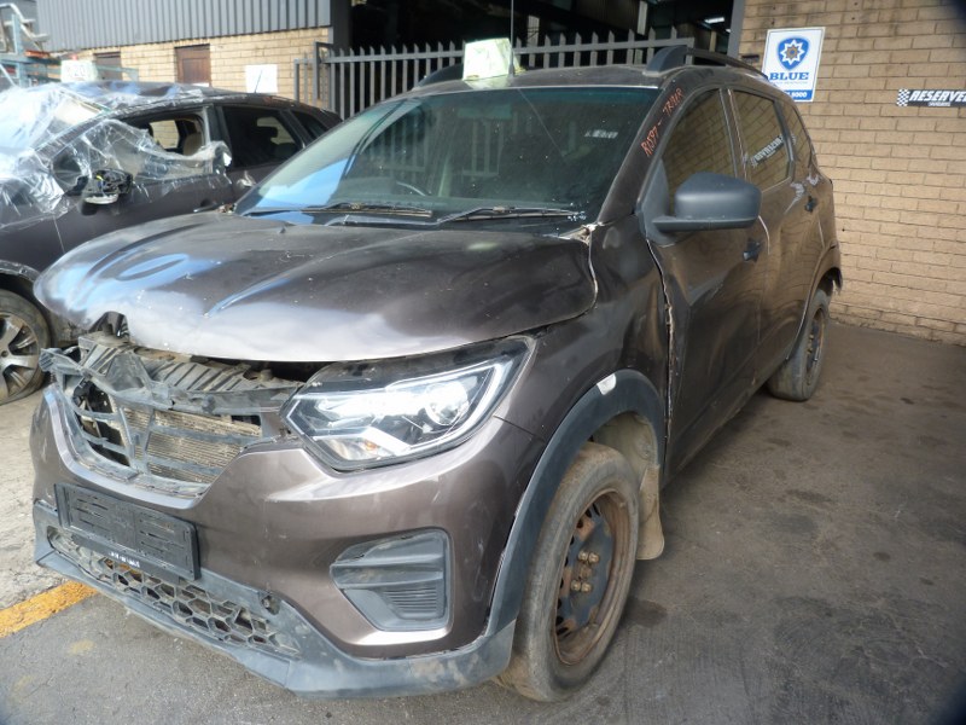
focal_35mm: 25
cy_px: 362
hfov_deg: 69.4
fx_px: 698
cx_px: 483
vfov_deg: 54.9
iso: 80
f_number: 2.8
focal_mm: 4.5
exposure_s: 1/100
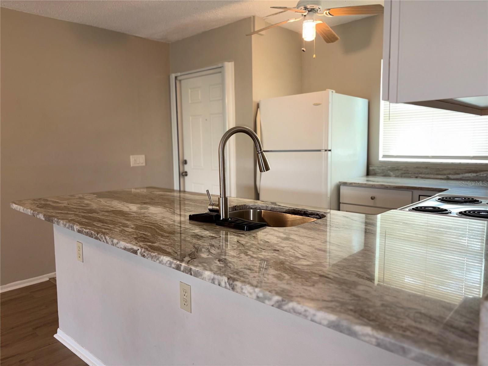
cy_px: 183
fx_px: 367
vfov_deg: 53.1
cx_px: 244
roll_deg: +0.6
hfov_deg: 67.3
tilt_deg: -6.7
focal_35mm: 26
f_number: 1.6
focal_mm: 5.96
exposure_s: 1/24
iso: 50
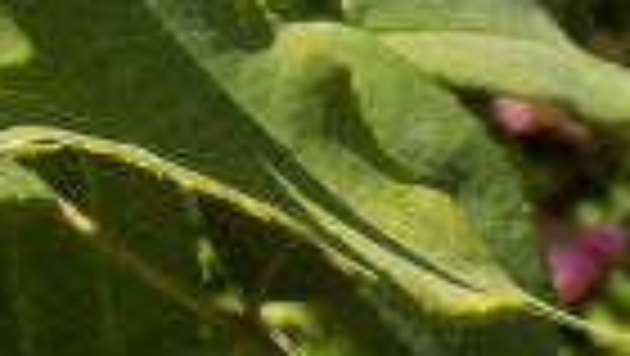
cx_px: -54
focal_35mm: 362
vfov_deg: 3.3
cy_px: -451
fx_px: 6052
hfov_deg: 5.9
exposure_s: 1/200
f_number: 4.6
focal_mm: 17.2
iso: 80
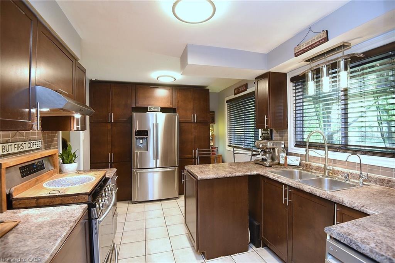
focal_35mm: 16
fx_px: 176
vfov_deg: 73.8
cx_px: 198
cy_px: 132
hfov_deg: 96.7
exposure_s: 1/60
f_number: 4
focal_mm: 16
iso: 1600
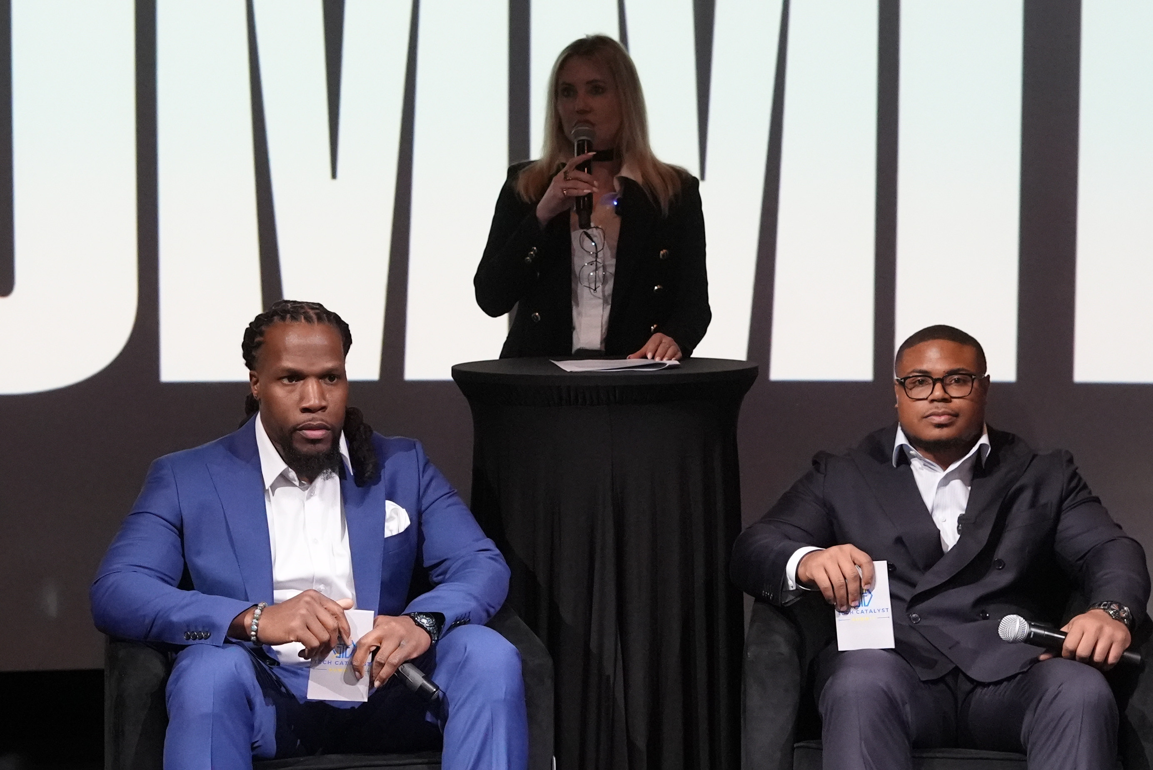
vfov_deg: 18.2
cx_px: 576
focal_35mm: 75
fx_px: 2403
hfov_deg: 27.0
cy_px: 385
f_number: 4
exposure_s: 1/160
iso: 12800
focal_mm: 50
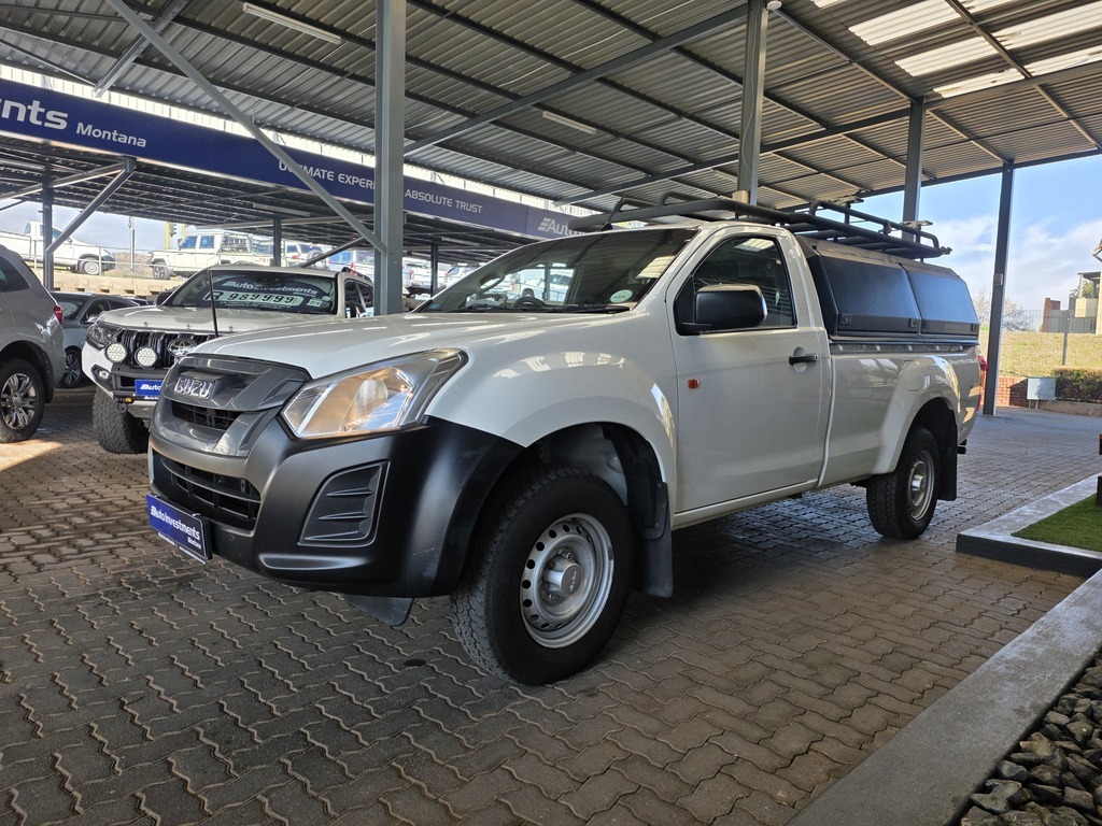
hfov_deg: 73.9
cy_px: 413
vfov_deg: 58.9
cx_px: 551
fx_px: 732
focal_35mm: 23
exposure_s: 1/359
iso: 40
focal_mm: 6.25
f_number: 1.7
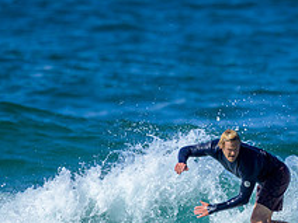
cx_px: 226
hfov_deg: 0.9
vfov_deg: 0.7
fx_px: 18147
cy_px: 211
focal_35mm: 2108
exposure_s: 1/2500
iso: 320
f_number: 6.3
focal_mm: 800
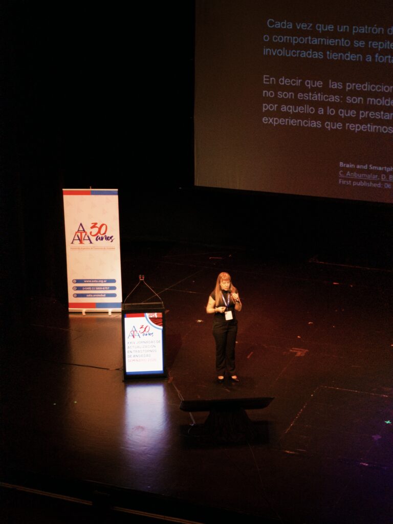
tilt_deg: -20.7
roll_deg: +0.8
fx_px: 1514
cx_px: 196
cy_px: 262
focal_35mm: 100
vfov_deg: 19.6
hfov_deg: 14.8
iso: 1600
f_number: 2.8
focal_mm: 16.89
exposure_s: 1/25
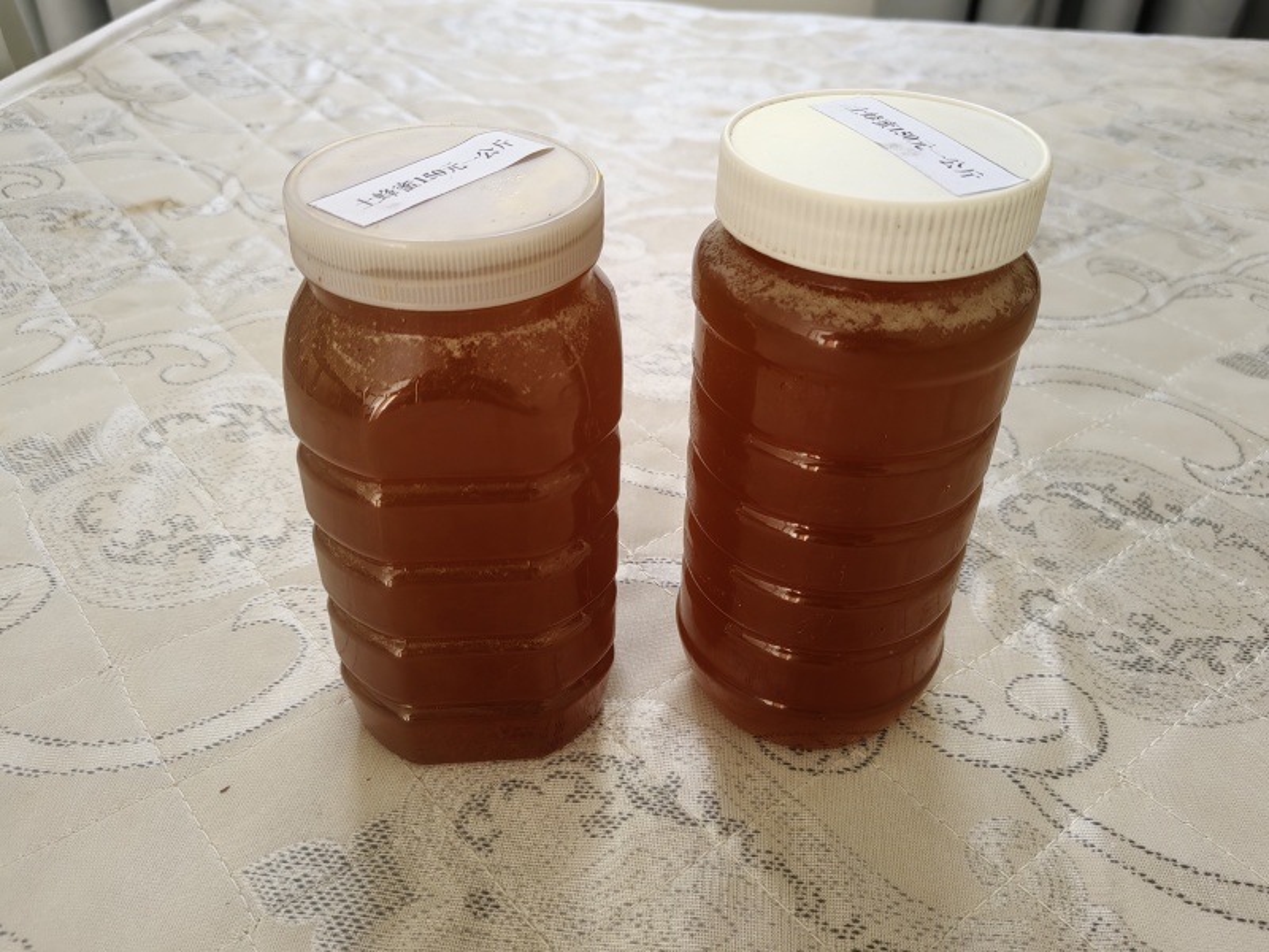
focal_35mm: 27
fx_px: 990
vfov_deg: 51.4
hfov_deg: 65.3
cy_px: 476
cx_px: 634
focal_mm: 5.52
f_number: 1.9
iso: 100
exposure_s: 1/100
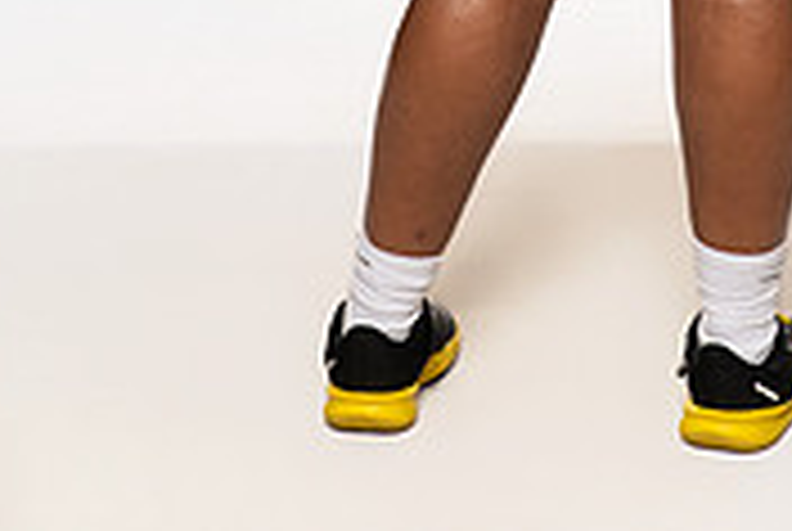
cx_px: 657
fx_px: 3261
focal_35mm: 148
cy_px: -477
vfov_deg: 8.9
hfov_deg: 13.8
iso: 800
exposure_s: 1/320
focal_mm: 58
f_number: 7.1
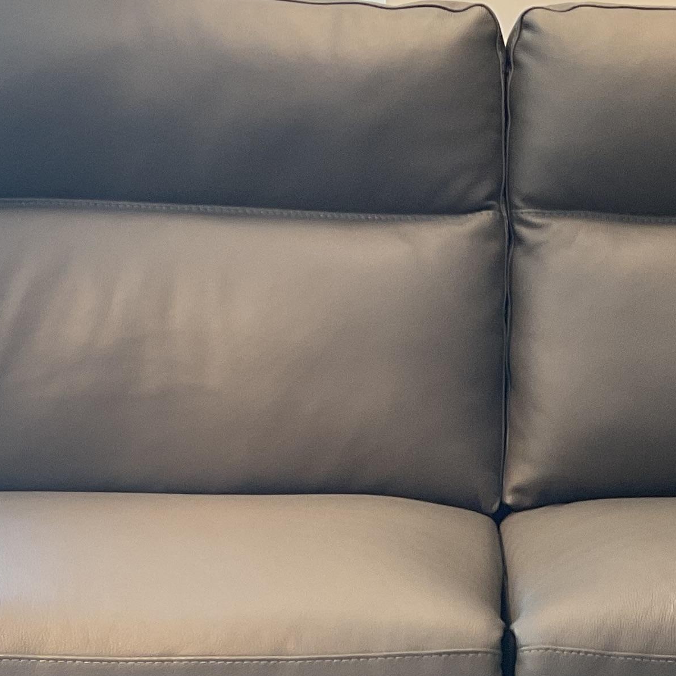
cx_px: 532
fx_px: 1922
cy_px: 642
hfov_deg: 19.8
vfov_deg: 19.5
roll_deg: -1.8
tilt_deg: -25.1
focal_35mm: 87
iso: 64
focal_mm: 3
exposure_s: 1/100
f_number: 1.8
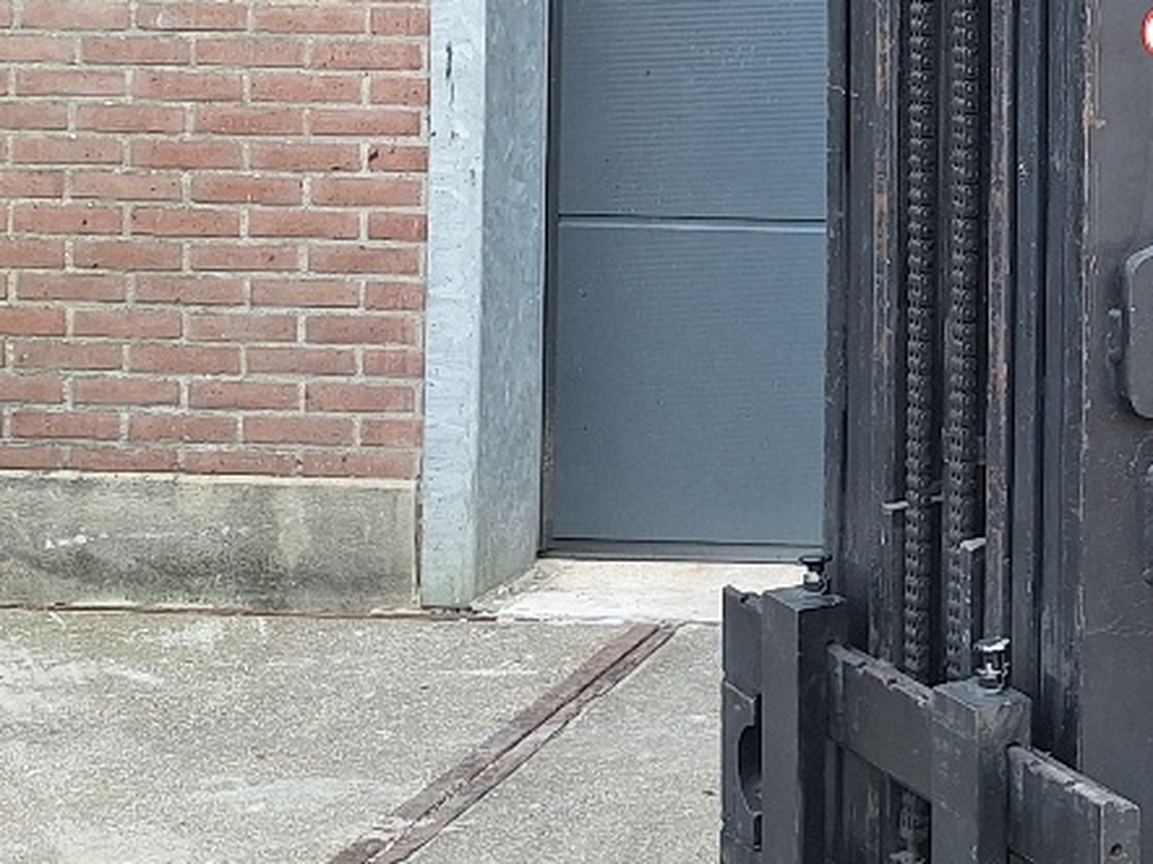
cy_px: -86
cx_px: 1482
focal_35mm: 85
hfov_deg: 21.0
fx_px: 2830
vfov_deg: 16.8
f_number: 1.8
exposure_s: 1/50
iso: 40
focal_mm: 5.54
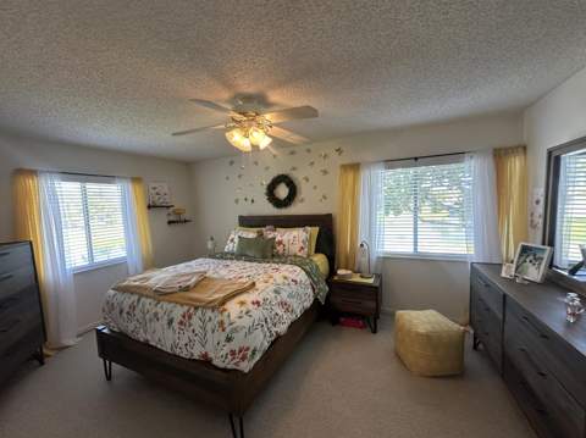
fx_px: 237
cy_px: 219
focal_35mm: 14
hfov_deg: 102.1
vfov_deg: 85.6
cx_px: 293
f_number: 2.2
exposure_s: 1/120
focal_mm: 2.22
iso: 160
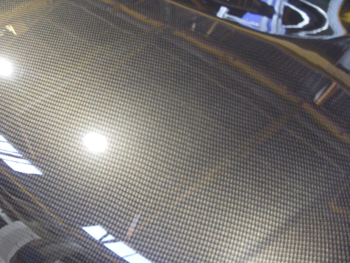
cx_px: 175
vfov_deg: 40.7
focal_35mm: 35
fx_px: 354
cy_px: 132
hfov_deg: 52.6
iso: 200
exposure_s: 1/6
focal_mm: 6.3
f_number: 2.8
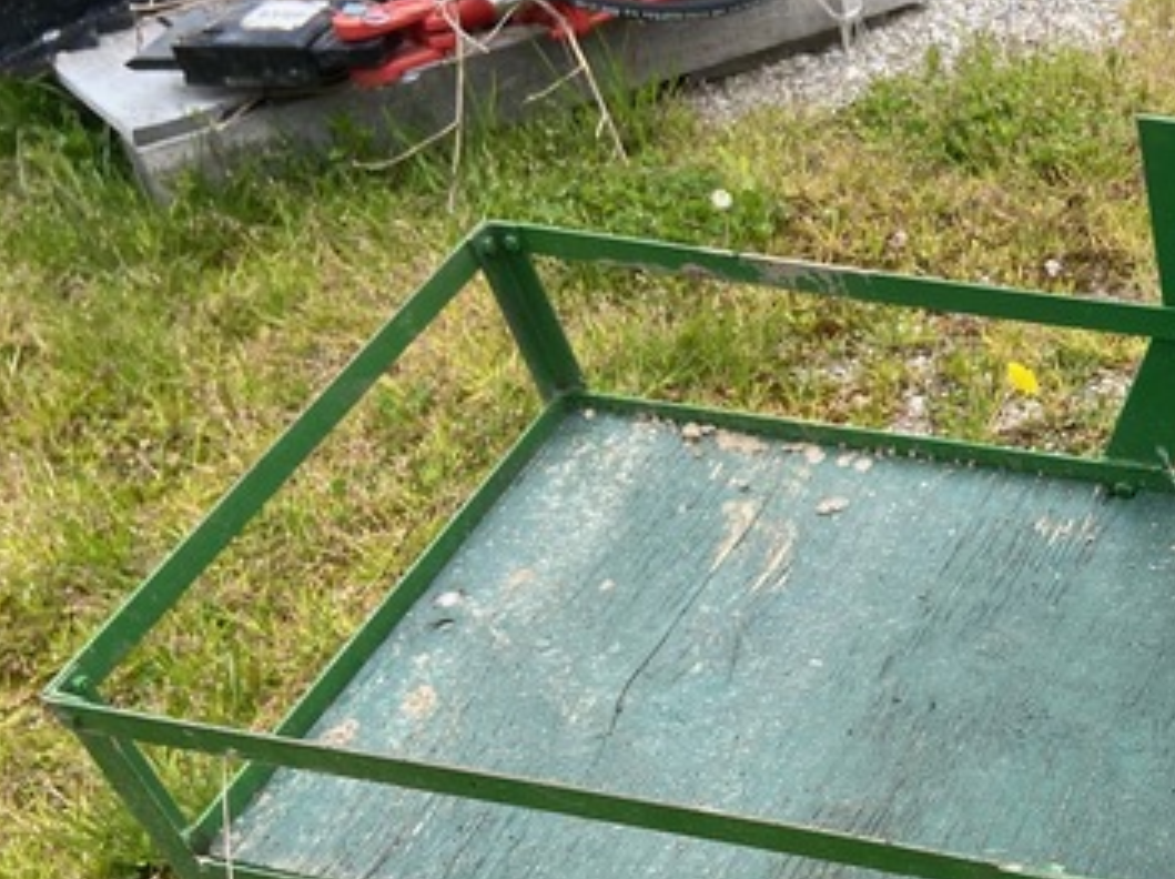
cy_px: 673
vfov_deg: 24.5
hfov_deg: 29.8
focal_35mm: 59
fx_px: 2001
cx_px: 1255
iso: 32
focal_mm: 4.25
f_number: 1.8
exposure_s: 1/1330
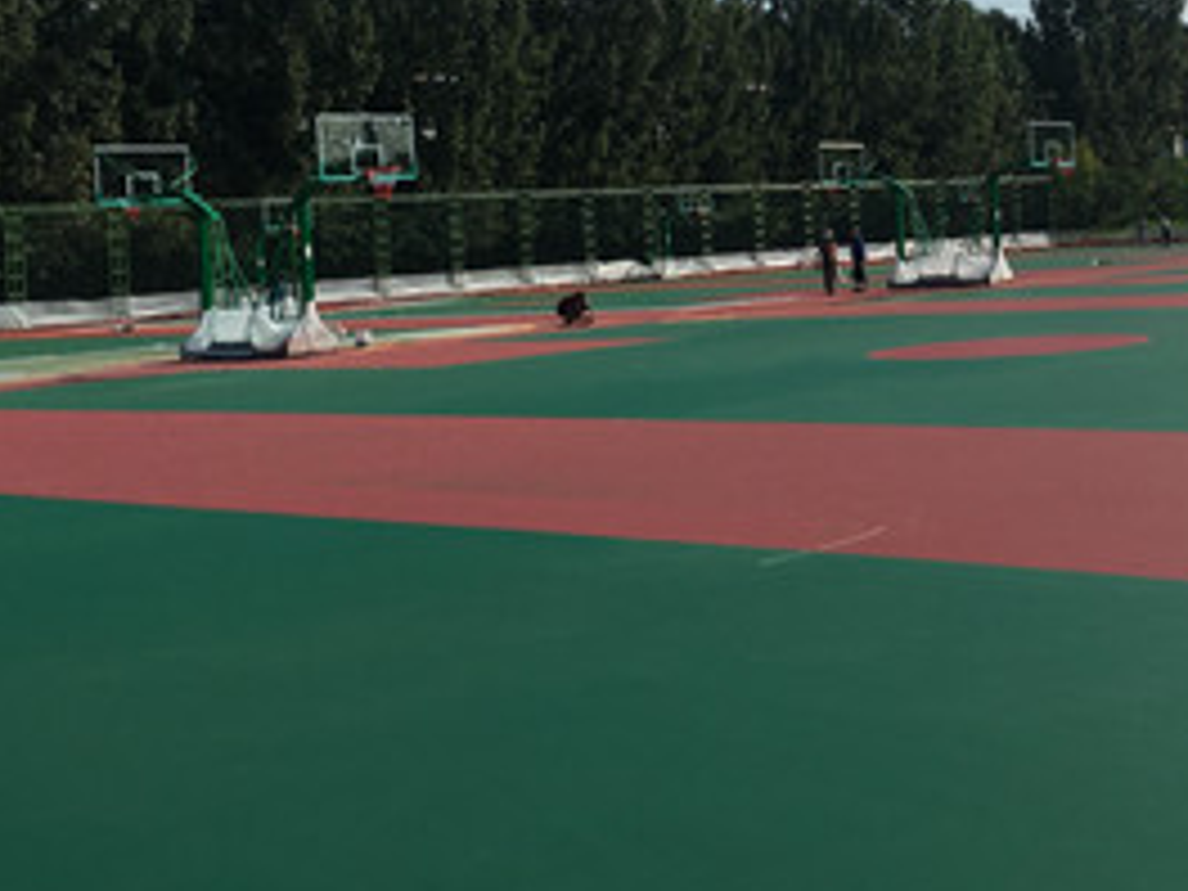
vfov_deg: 26.1
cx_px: 940
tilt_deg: +3.5
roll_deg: +2.5
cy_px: 173
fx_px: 1888
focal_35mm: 55
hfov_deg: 34.0
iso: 25
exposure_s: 1/1832
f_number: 2.2
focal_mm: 4.15
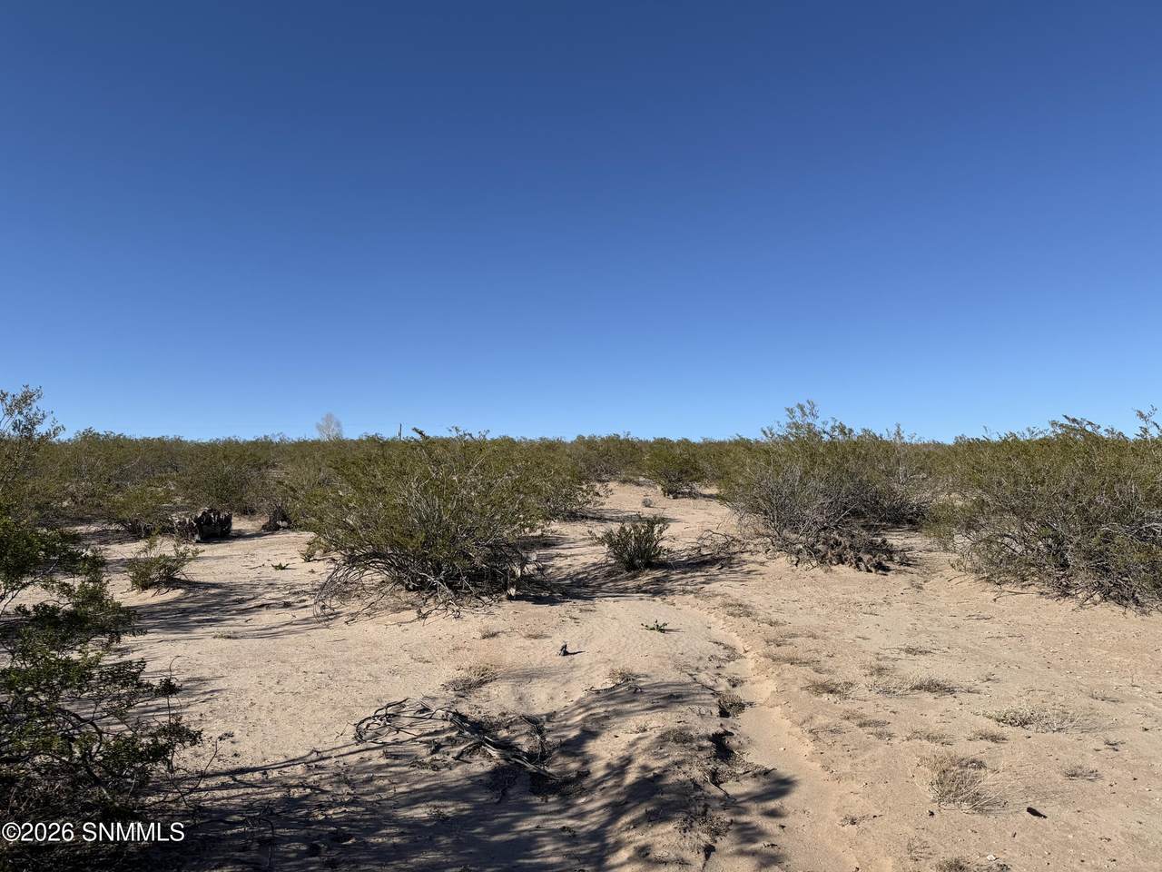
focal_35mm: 24
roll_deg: -0.9
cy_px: 436
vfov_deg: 56.8
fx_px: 806
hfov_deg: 71.6
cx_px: 581
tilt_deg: +4.3
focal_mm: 6.76
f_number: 1.78
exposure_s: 1/5319
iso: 80
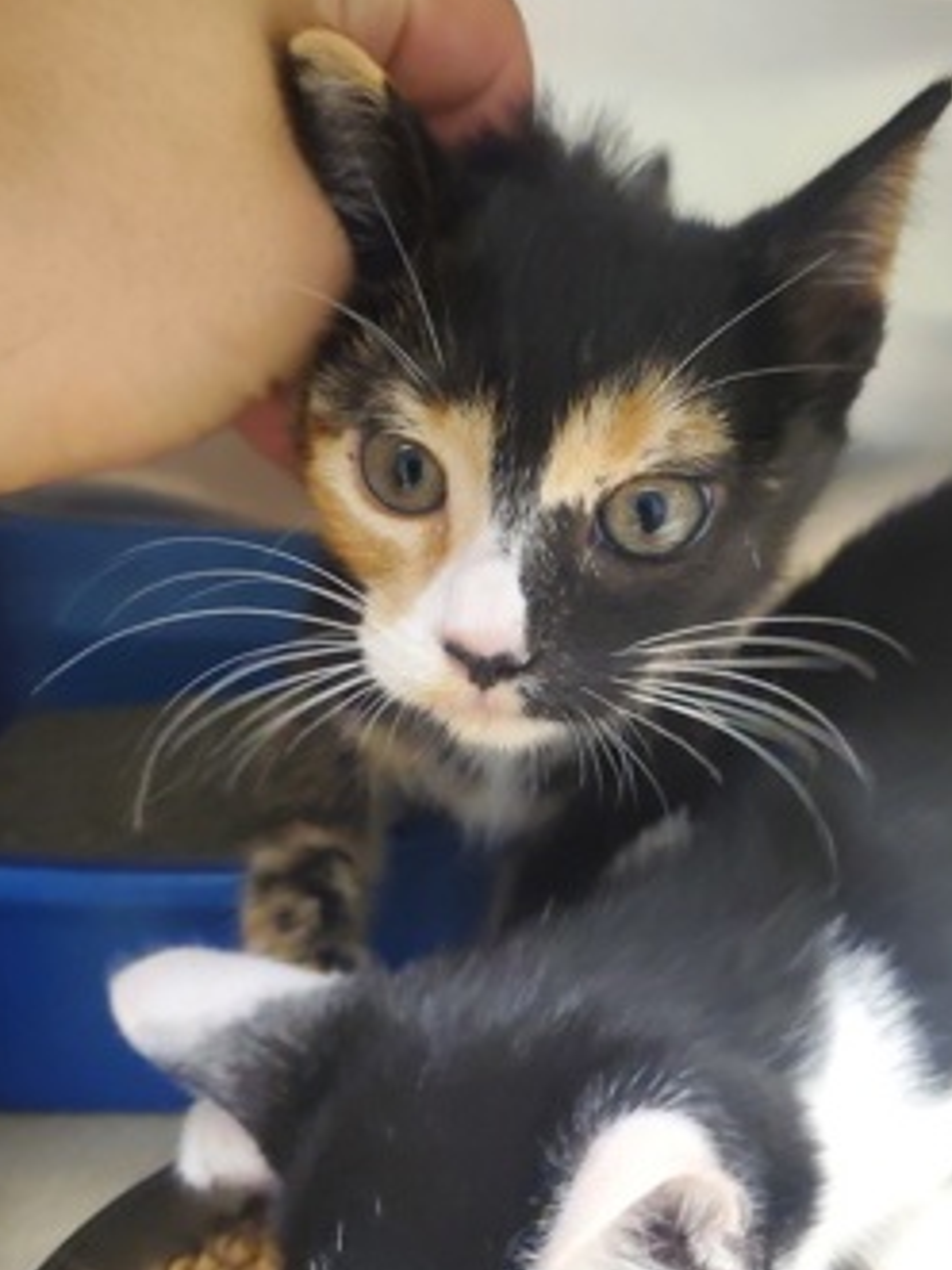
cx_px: 555
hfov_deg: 42.8
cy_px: 614
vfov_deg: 55.4
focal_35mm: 33
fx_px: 1211
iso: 1000
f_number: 2.4
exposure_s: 1/60
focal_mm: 4.3
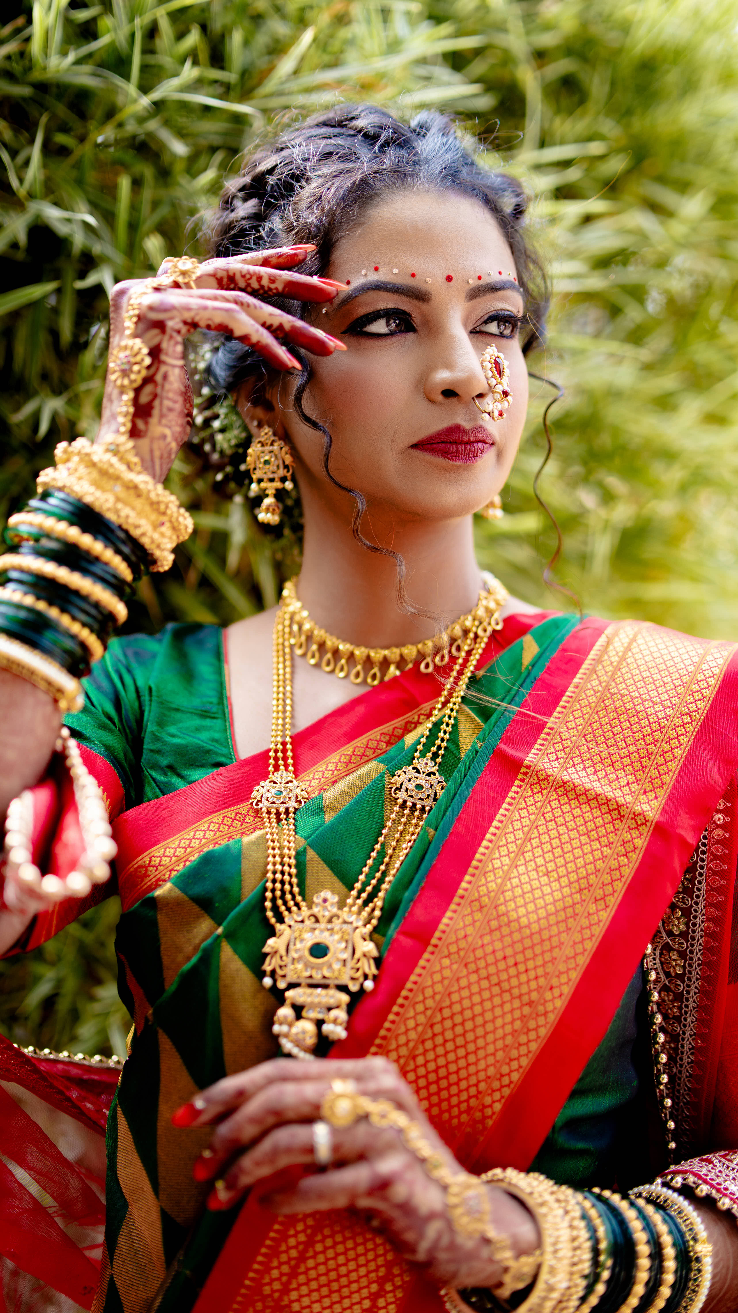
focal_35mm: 53
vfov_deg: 39.2
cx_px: 359
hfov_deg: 22.6
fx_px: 1844
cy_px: 649
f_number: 1.4
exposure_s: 1/500
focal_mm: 50
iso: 100
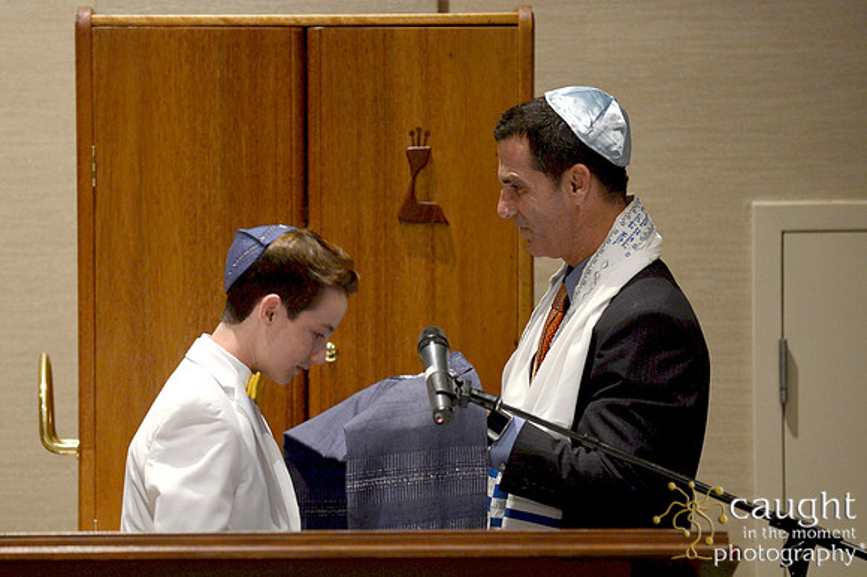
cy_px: 288
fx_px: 4814
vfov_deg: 6.9
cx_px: 434
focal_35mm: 200
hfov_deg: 10.3
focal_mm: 200
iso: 2500
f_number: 2.8
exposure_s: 1/100
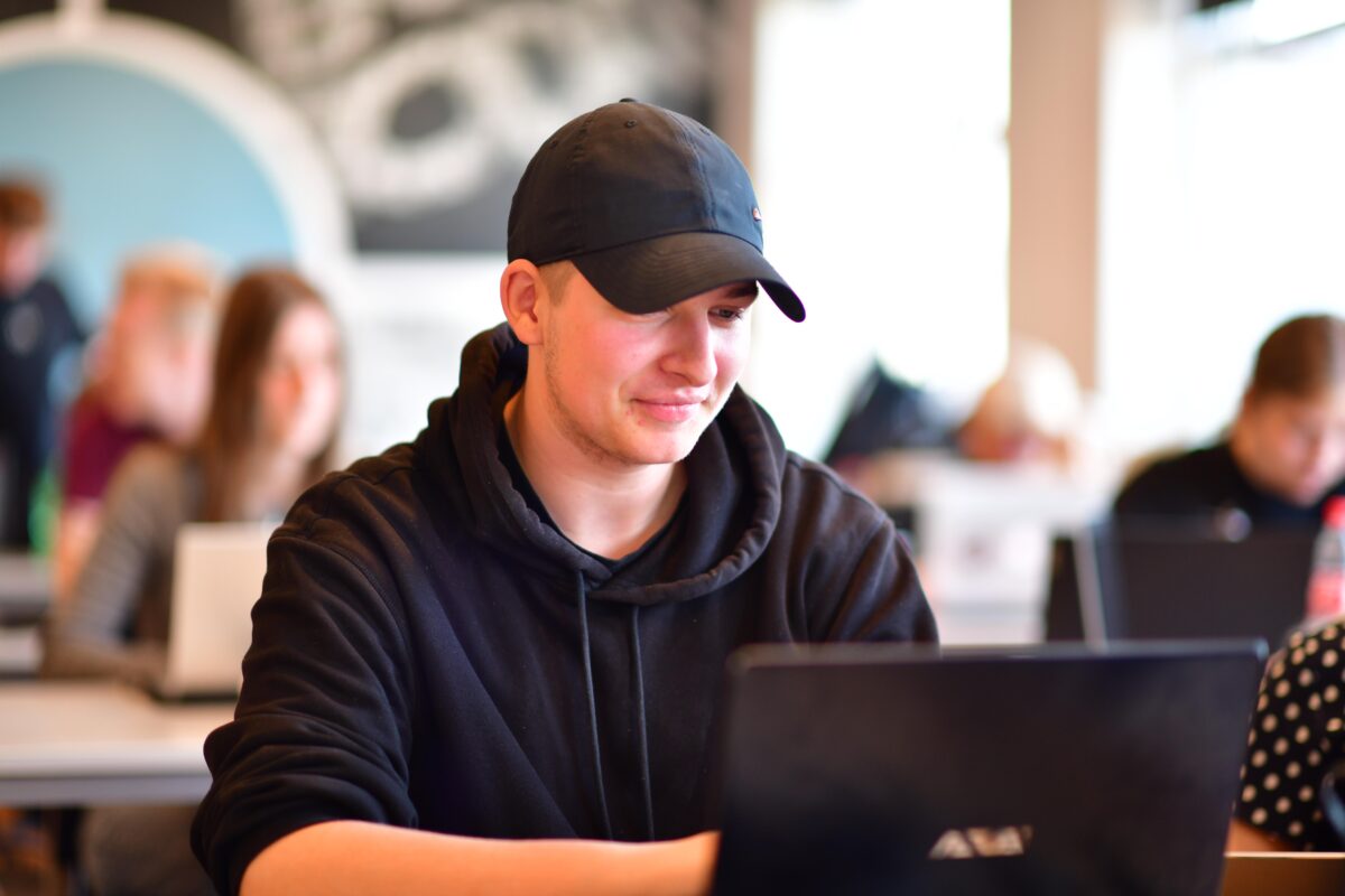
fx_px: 3175
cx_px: 672
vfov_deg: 16.1
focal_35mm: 85
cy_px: 448
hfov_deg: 23.9
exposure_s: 1/320
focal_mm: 85
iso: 400
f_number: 1.4
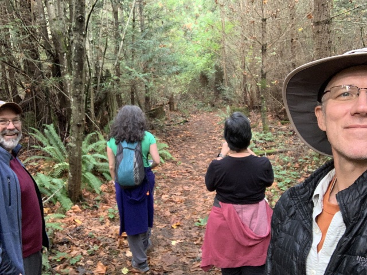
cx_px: 184
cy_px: 138
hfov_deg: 56.8
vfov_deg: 44.2
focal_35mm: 32
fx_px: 339
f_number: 2.2
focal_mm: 2.87
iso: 320
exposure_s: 1/36
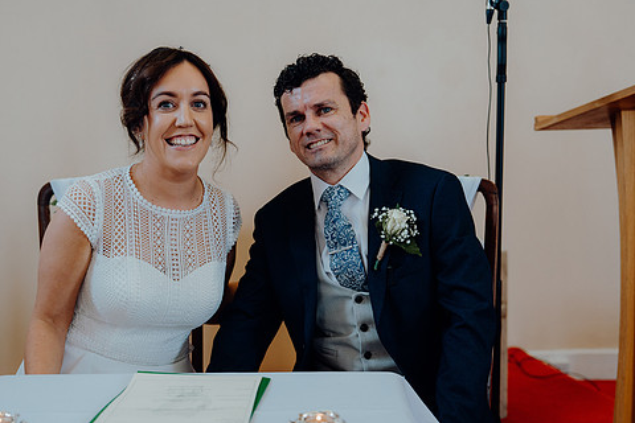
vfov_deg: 26.0
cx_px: 267
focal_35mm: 52
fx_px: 917
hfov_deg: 38.1
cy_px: 249
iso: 500
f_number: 2.8
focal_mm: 43
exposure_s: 1/200
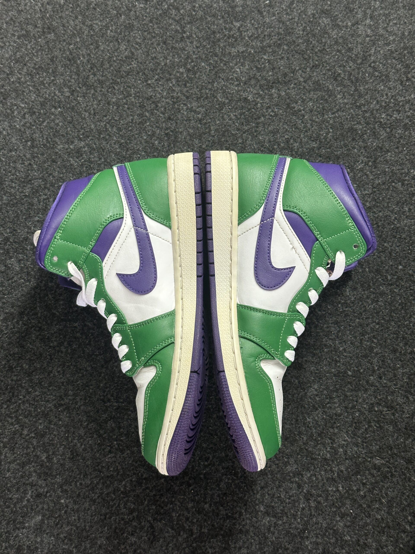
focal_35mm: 48
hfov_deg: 30.3
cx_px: 208
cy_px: 277
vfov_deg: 39.7
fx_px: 767
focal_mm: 6.86
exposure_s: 1/33
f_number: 1.78
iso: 200
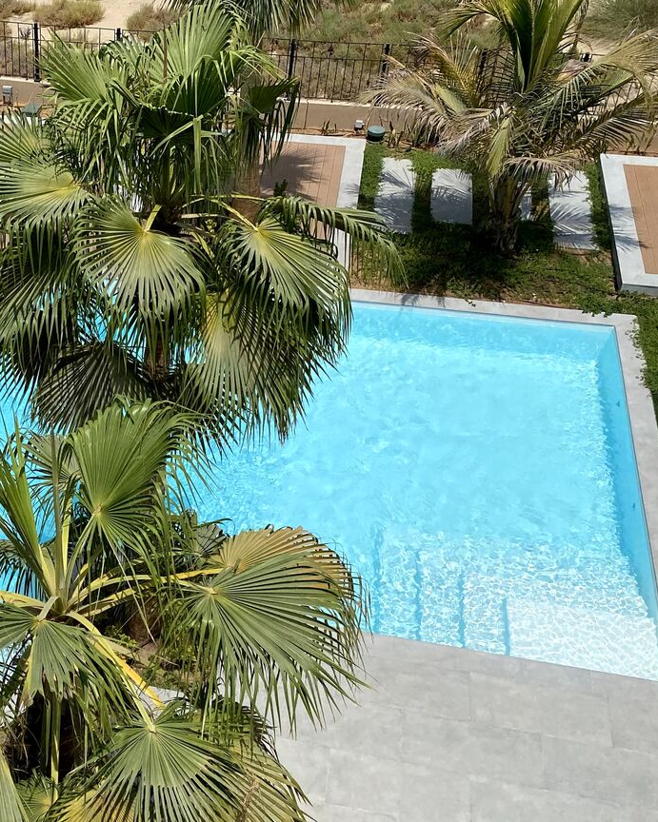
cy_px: 510
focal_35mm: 47
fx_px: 1144
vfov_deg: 39.3
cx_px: -17
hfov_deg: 29.7
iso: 32
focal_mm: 4.25
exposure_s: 1/6410
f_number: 1.8
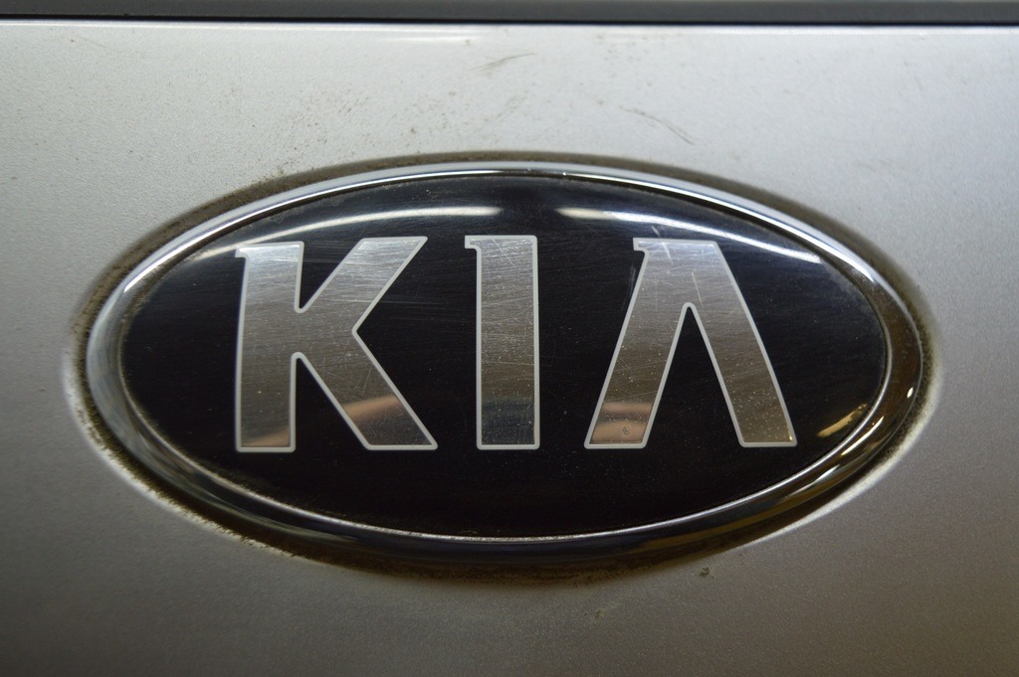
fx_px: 1230
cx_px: 510
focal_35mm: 44
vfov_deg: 30.8
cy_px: 338
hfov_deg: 45.0
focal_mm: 29
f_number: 4.2
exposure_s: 1/100
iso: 400
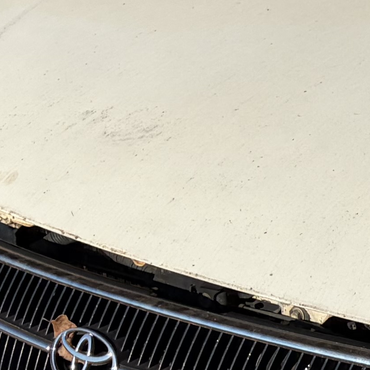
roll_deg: -1.3
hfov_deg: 10.4
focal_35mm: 158
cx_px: 671
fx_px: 1911
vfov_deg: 11.1
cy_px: 224
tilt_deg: -17.4
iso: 50
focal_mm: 5.96
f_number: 1.6
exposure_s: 1/6329
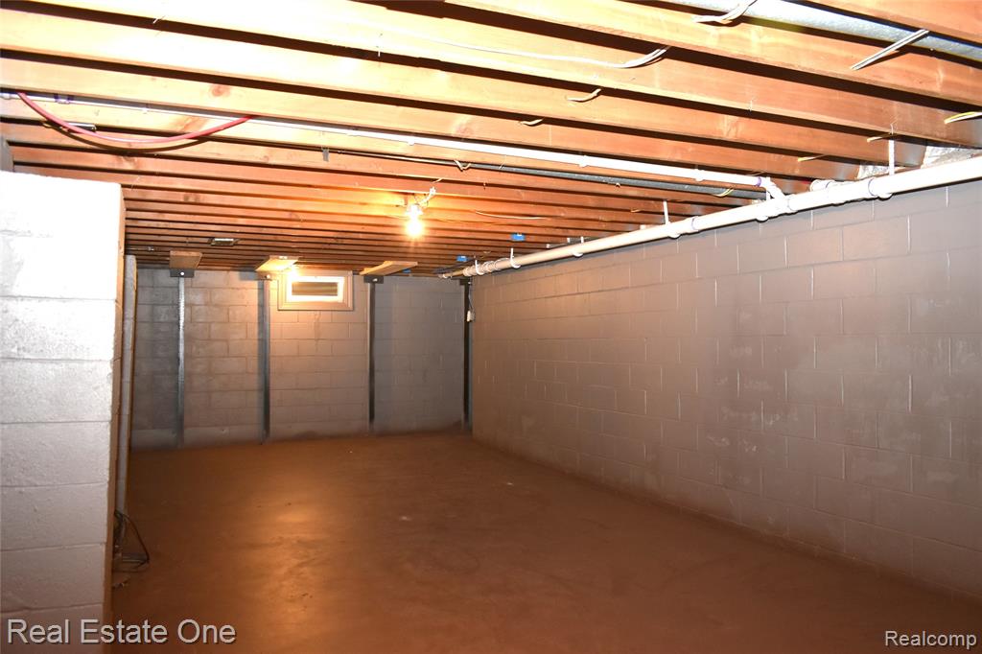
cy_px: 327
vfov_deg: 47.9
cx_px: 491
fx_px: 736
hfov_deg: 67.4
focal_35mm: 27
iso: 1100
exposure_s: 1/30
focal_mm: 18
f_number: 4
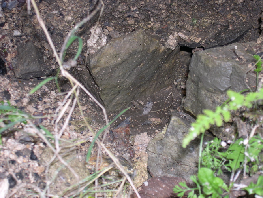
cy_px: 99
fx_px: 866
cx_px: 132
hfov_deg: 17.3
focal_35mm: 114
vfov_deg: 13.0
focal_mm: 24
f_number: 4.9
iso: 100
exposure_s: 1/60
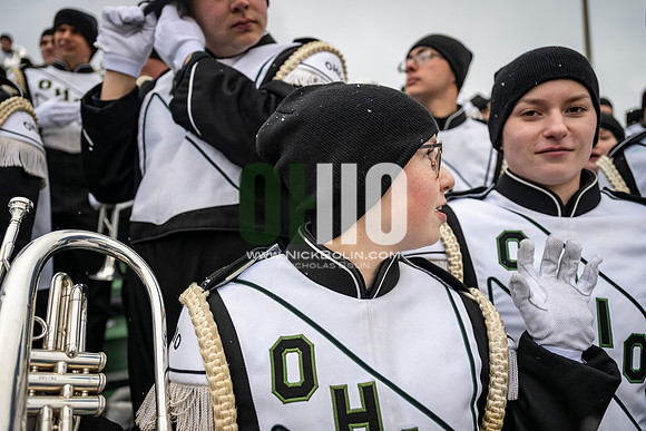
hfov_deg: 73.7
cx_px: 323
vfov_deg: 53.2
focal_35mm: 24
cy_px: 216
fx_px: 431
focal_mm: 24
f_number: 2.8
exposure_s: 1/500
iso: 160
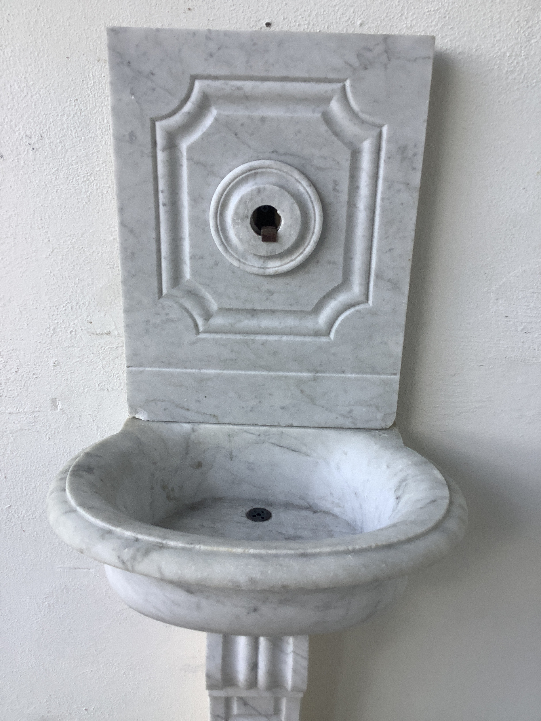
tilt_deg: -20.9
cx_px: 270
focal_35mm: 31
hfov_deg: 45.4
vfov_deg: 58.4
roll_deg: -3.7
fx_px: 646
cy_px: 360
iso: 25
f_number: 2.4
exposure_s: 1/199
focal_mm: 3.3
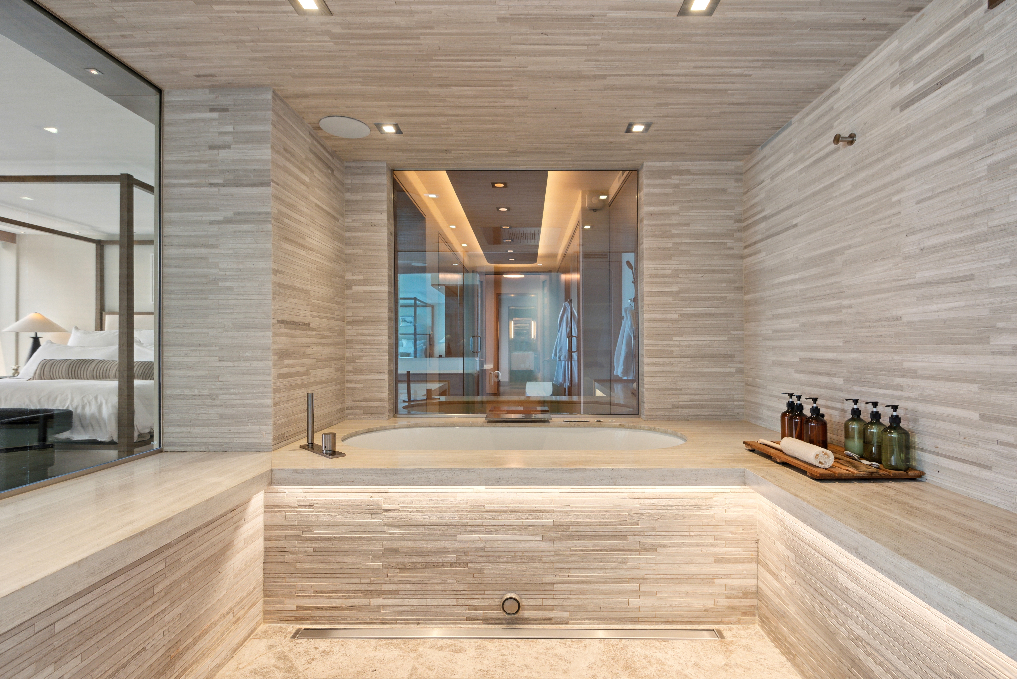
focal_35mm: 17
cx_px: 508
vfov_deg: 70.5
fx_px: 480
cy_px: 340
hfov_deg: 93.3
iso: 500
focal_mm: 17
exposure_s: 1/20
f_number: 8
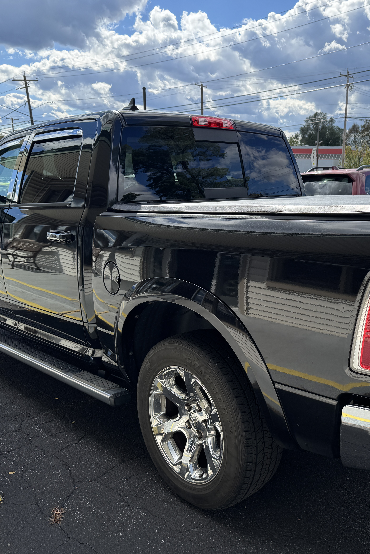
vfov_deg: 55.8
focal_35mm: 34
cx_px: 263
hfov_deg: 38.2
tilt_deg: -13.0
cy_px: 281
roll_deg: -1.2
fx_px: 524
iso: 80
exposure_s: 1/2506
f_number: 1.78
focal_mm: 6.76
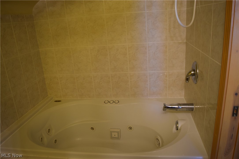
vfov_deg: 47.9
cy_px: 80
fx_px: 179
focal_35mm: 27
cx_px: 120
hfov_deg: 67.4
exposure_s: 1/60
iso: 450
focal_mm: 18
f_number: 4
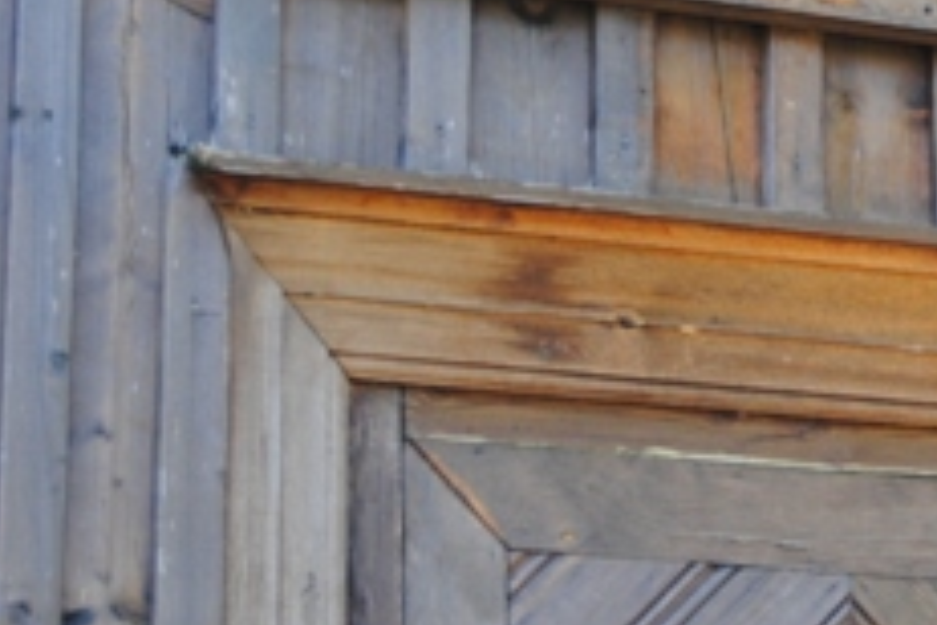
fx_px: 4877
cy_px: 77
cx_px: 1197
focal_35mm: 187
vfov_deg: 7.3
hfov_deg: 10.7
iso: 200
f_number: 5.3
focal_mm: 45
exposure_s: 1/80
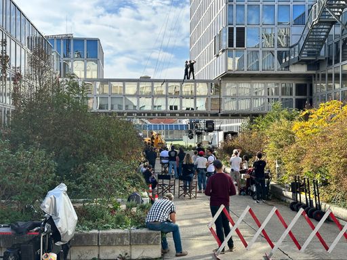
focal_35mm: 48
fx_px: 481
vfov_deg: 30.3
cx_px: 174
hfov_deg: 39.7
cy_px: 130
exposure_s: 1/1751
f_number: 1.78
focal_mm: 6.86
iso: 64
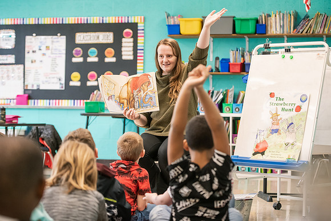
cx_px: 166
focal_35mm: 85
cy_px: 110
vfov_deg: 16.1
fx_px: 782
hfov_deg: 23.9
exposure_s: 1/200
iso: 2000
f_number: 3.2
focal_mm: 85
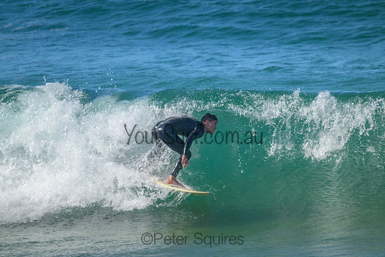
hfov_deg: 2.6
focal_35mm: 800
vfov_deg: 1.7
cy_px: 128
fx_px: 8557
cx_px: 192
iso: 2000
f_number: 11
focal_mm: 800
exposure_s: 1/2000
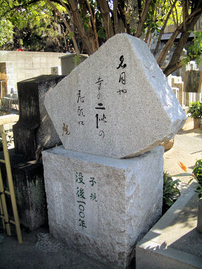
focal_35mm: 35
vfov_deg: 52.6
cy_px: 134
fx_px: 272
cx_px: 101
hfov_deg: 40.7
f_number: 2.6
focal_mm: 5.8
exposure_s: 1/400
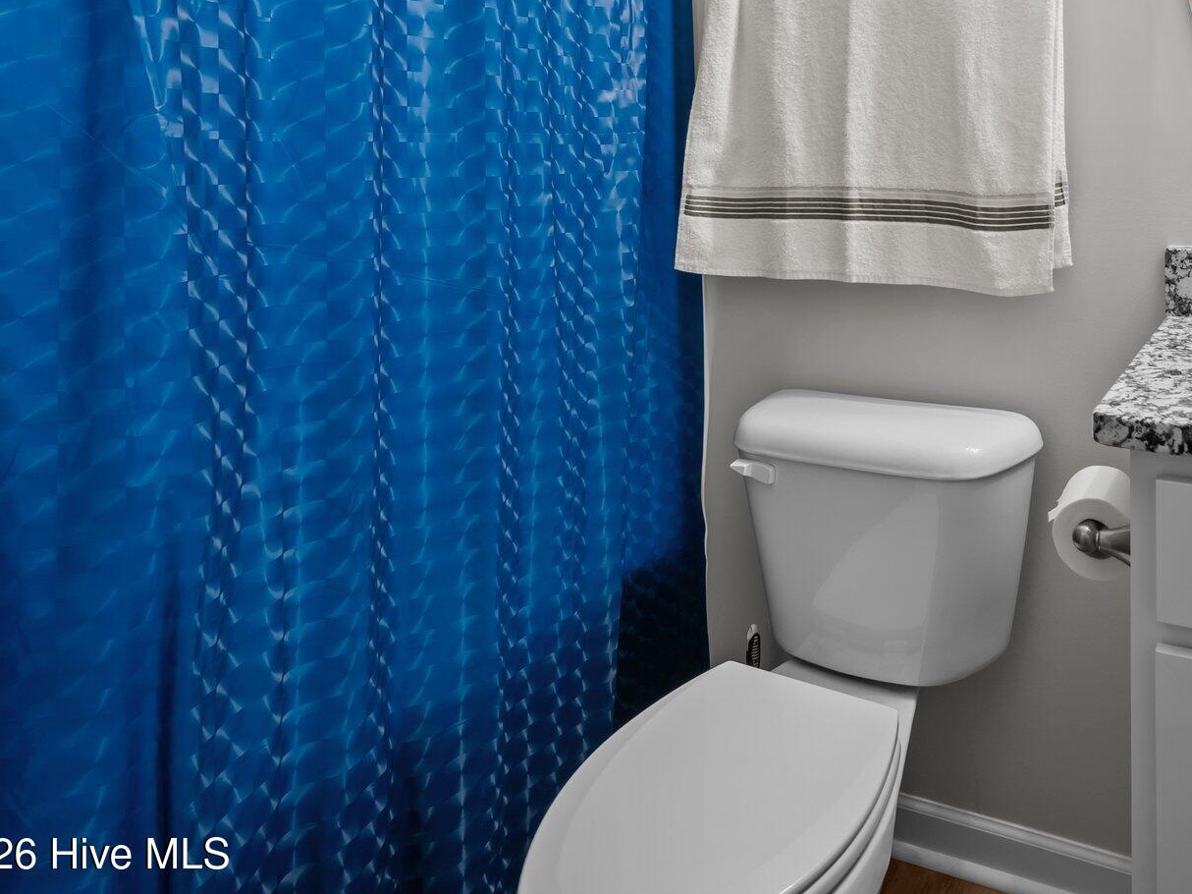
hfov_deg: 61.2
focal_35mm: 27
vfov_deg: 48.2
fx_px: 930
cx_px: 912
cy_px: 168
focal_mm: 8
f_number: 6.3
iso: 200
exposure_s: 1/2.5
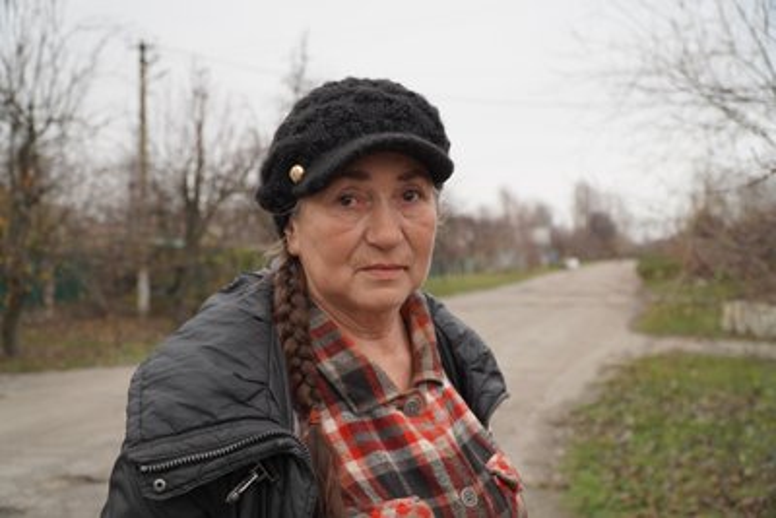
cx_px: 388
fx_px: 938
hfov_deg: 44.9
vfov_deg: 30.9
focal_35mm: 44
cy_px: 259
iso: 200
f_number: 4
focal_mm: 29
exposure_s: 1/160
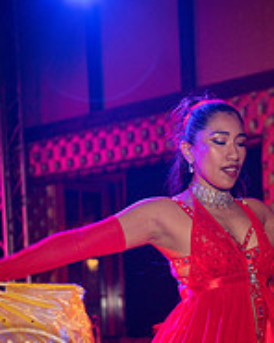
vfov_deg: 19.2
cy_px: 369
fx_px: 973
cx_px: 200
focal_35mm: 96
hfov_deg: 16.0
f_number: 2.8
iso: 1600
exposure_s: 1/100
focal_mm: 42
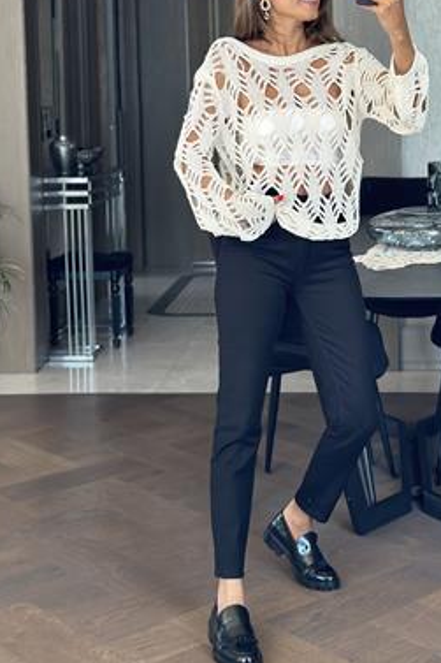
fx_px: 1232
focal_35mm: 67
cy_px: 251
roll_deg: +0.8
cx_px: 288
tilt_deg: -19.3
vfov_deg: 30.0
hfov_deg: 20.2
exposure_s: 1/130
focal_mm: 6.86
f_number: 1.78
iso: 125
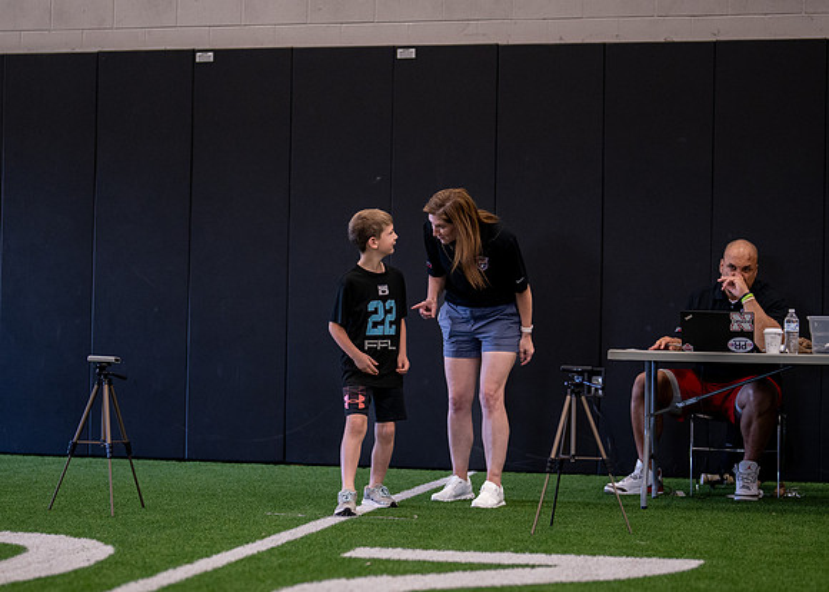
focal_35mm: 78
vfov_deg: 18.3
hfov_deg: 25.4
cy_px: 336
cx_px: 397
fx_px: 1839
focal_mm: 50
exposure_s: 1/1000
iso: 1600
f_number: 1.2
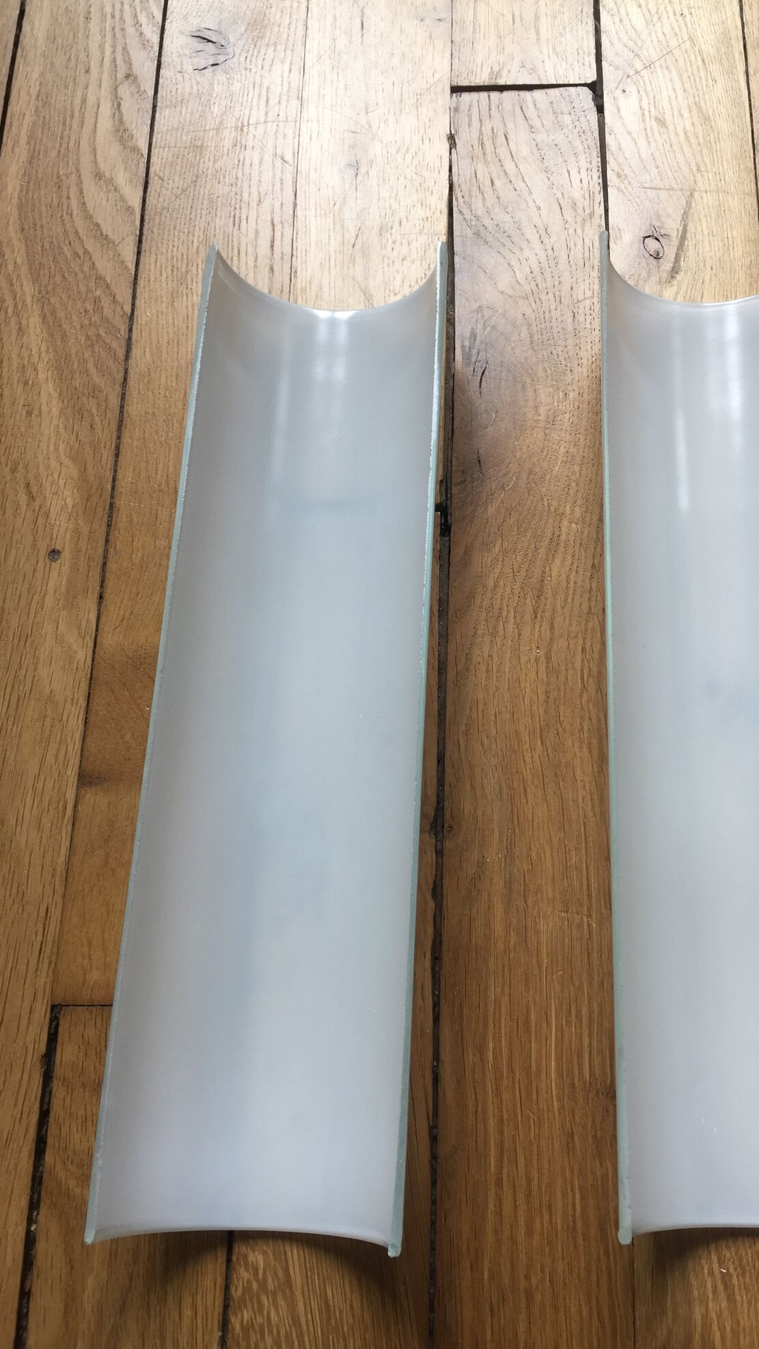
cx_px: 496
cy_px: 677
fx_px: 1145
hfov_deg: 36.4
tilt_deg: -71.5
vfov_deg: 61.0
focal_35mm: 32
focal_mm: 4.15
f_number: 2.2
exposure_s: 1/100
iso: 32
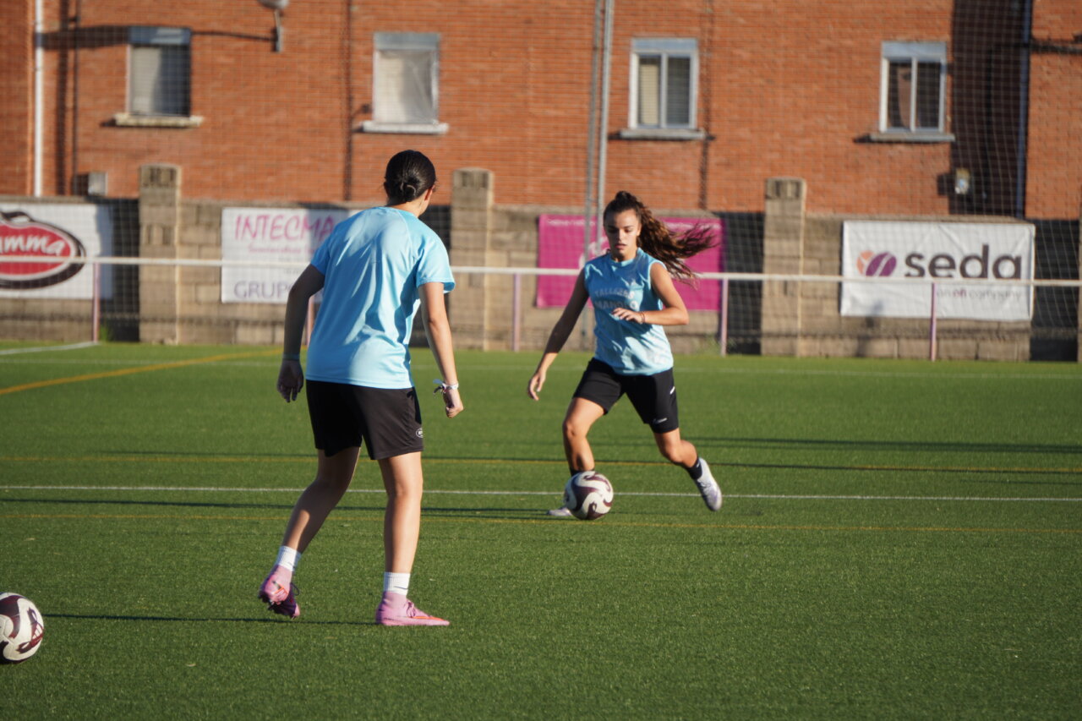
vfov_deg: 4.4
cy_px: 360
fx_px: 9421
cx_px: 541
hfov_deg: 6.6
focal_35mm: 314
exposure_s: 1/400
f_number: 6.3
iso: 160
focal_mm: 209
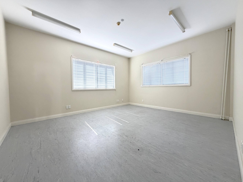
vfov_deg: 85.7
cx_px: 122
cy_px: 91
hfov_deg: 102.1
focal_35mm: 14
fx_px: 98
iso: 250
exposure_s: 1/121
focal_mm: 2.2
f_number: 2.2
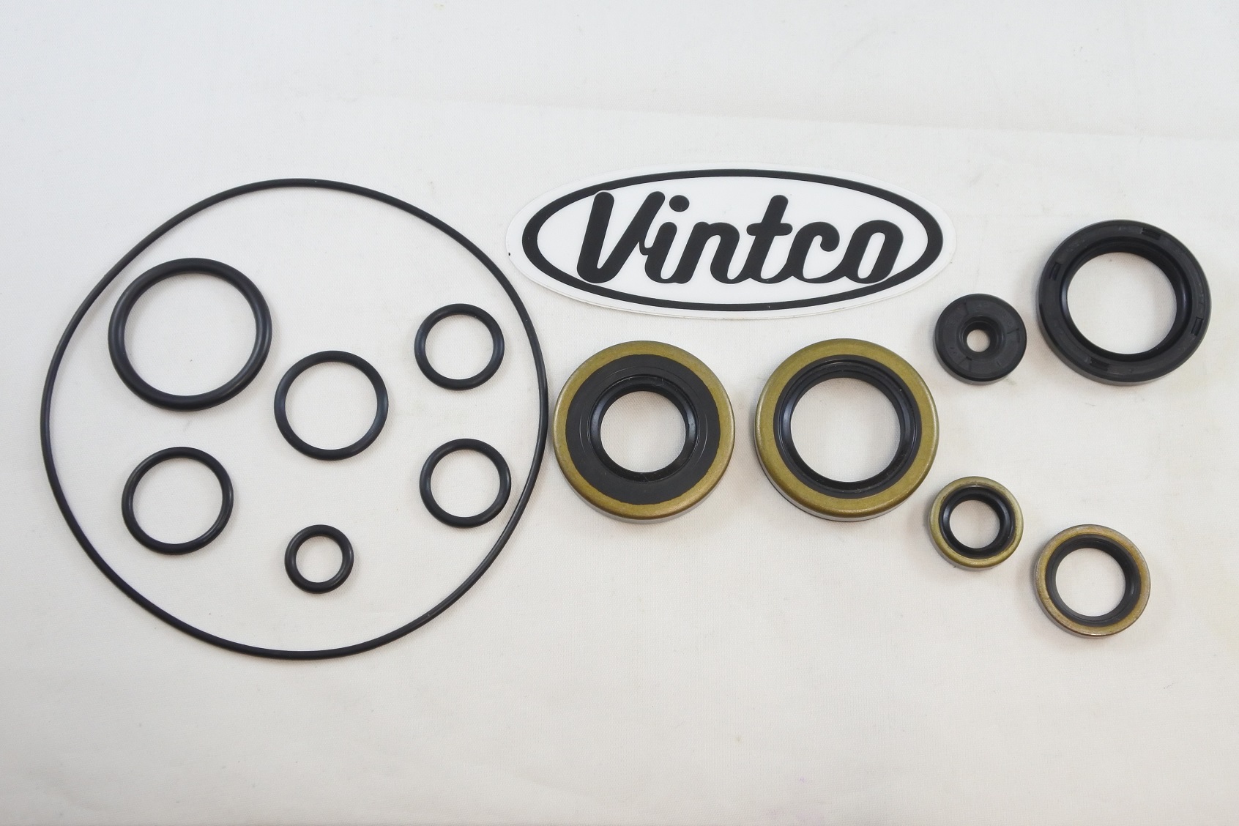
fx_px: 1790
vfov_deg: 26.0
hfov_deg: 38.2
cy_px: 413
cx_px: 620
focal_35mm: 52
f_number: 4.5
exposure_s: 1/125
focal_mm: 19.3
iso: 560
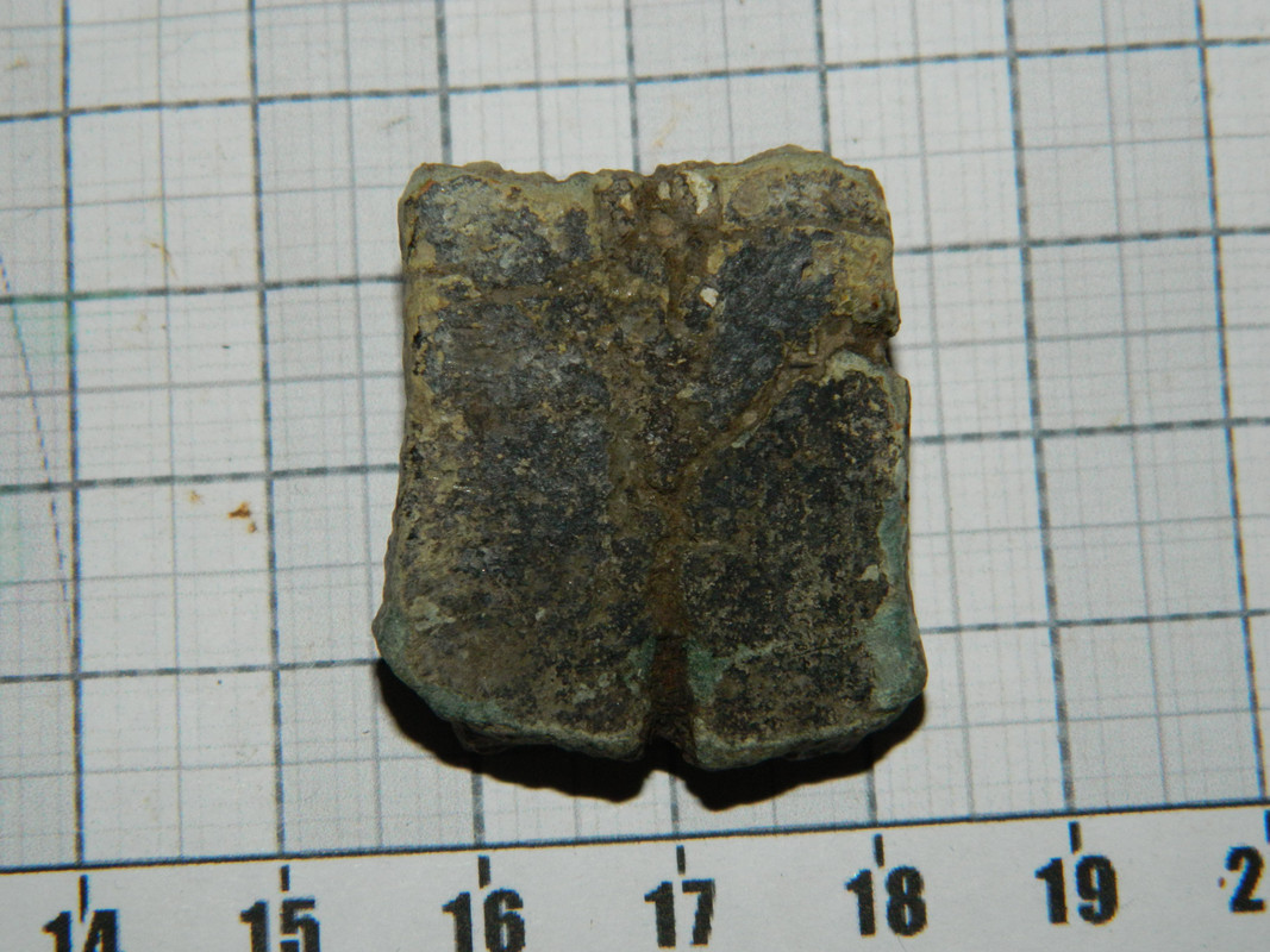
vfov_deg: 17.6
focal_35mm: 84
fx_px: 3081
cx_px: 635
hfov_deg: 23.3
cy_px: 476
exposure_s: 1/50
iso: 200
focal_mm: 15.1
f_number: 11.9
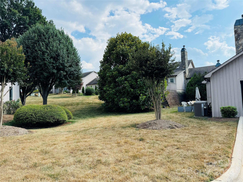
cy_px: 91
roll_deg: +1.2
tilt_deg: +3.3
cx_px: 122
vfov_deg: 56.8
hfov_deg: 71.6
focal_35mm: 24
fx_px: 168
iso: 80
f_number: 1.78
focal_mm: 6.76
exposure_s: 1/2041
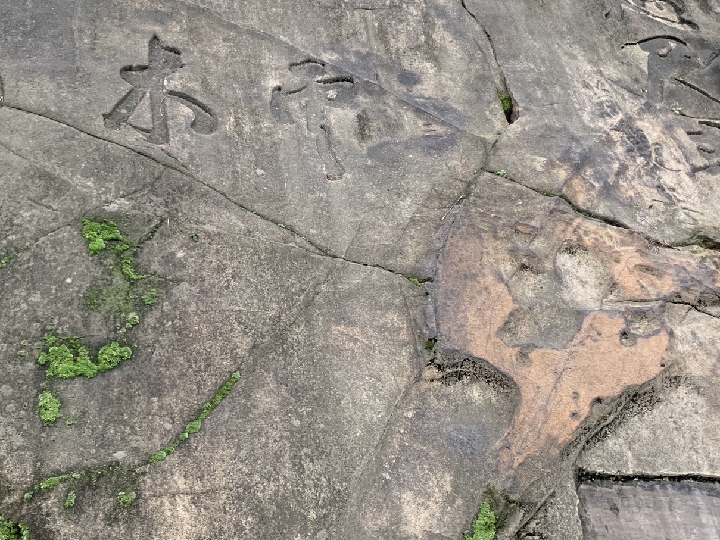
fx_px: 894
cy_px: 189
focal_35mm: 43
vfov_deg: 33.4
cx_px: 261
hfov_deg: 43.4
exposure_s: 1/60
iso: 160
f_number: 1.8
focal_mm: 4.25
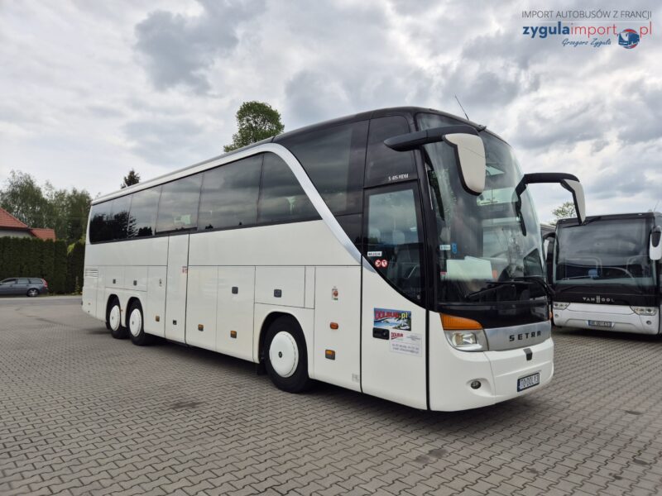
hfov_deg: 73.9
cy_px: 248
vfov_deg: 58.9
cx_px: 331
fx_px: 440
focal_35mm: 23
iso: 25
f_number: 1.8
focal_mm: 5.4
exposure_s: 1/2000
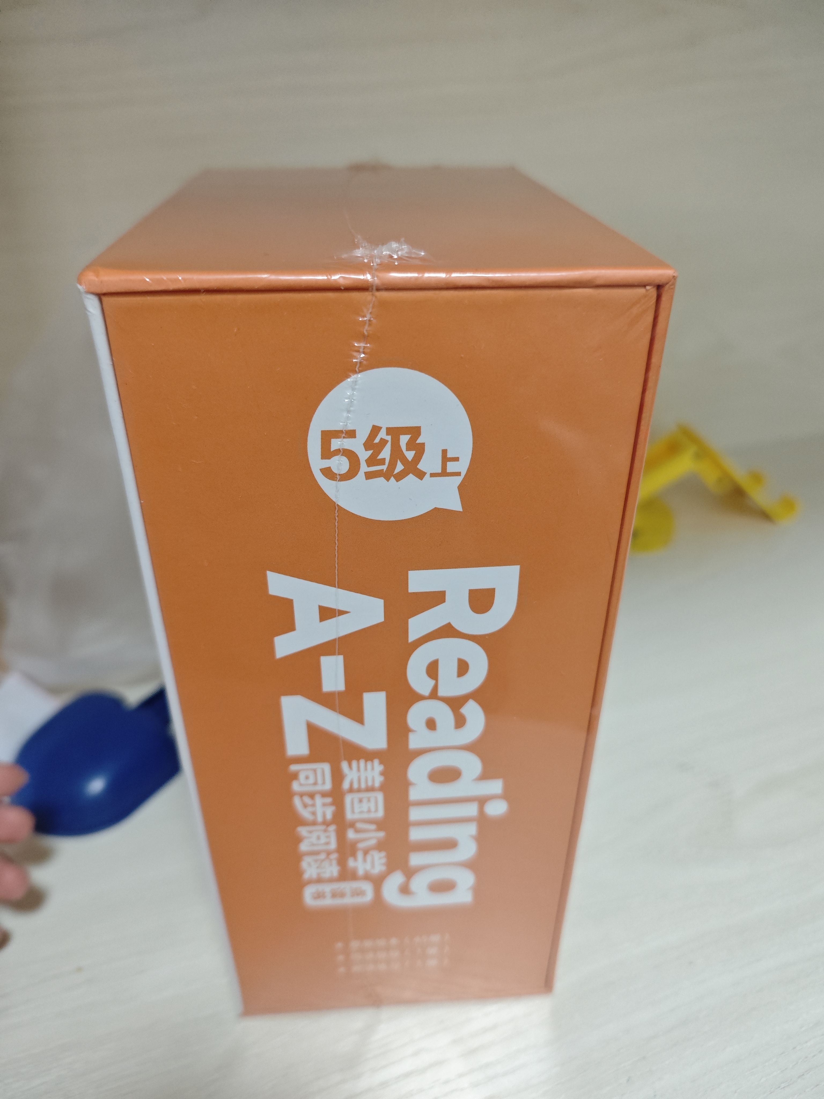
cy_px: 550
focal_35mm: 23
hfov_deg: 58.9
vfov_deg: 73.9
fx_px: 730
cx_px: 412
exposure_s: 1/337
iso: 2000
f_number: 1.6
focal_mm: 6.55
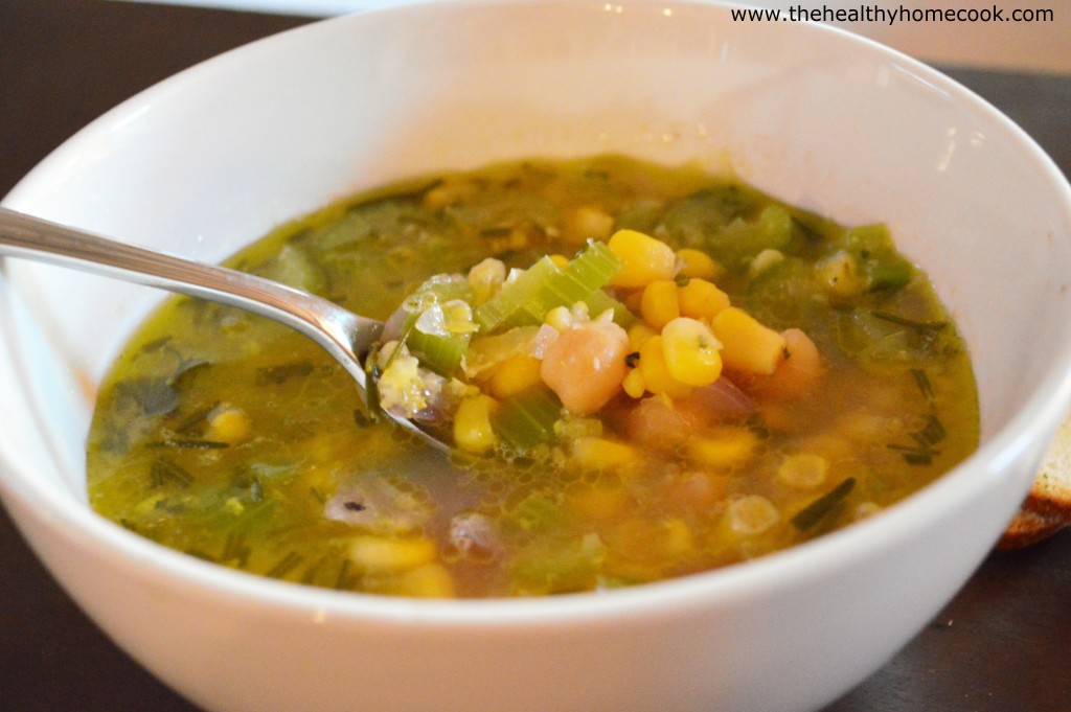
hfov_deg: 37.9
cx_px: 536
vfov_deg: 25.7
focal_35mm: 52
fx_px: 1561
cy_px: 356
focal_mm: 35
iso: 3200
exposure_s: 1/10
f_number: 5
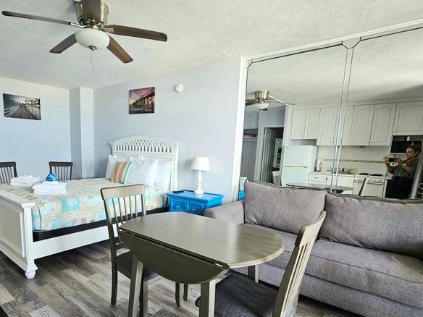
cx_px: 177
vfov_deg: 68.1
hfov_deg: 84.0
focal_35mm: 19
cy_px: 188
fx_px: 232
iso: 125
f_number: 2.2
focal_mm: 2.2
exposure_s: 1/60.2
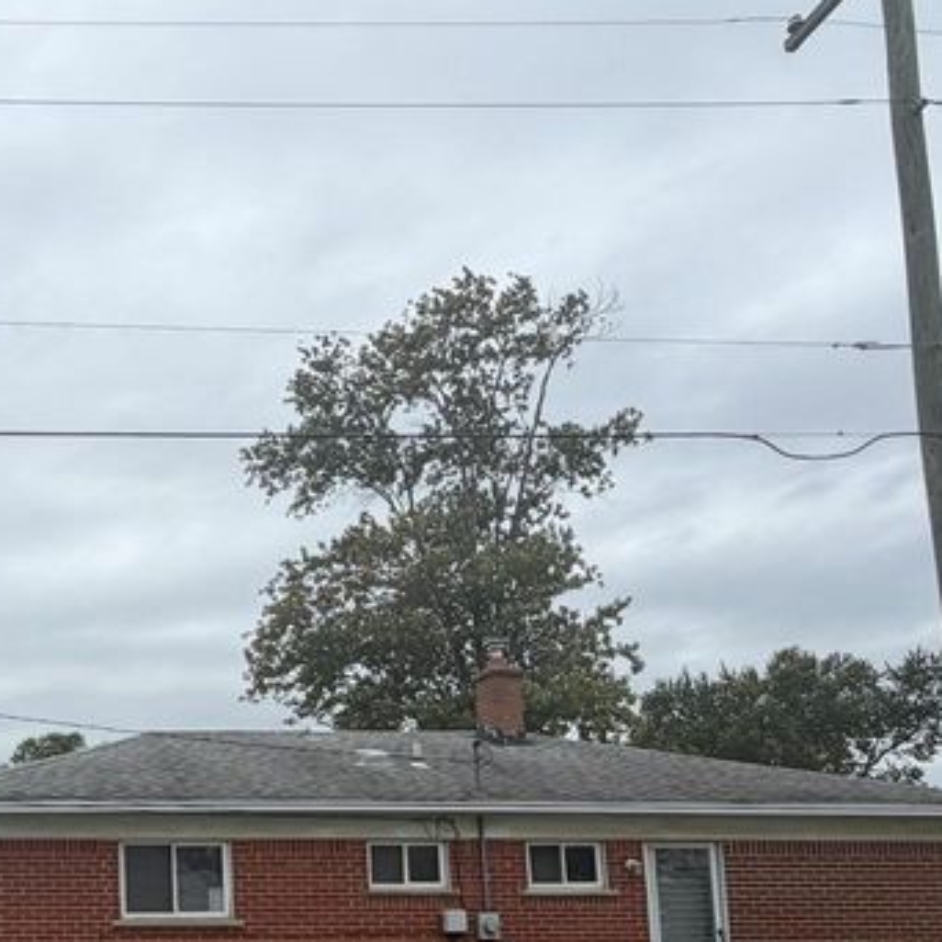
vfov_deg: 41.8
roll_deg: +0.0
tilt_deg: +6.9
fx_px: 1139
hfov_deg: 38.8
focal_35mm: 37
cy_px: 826
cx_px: -36
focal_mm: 2.22
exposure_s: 1/820
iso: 20
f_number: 2.2
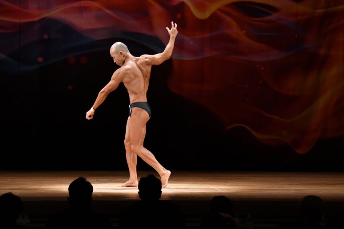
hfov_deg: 11.0
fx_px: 1786
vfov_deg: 7.3
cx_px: 172
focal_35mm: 187
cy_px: 114
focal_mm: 125
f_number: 5.6
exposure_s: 1/400
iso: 3200
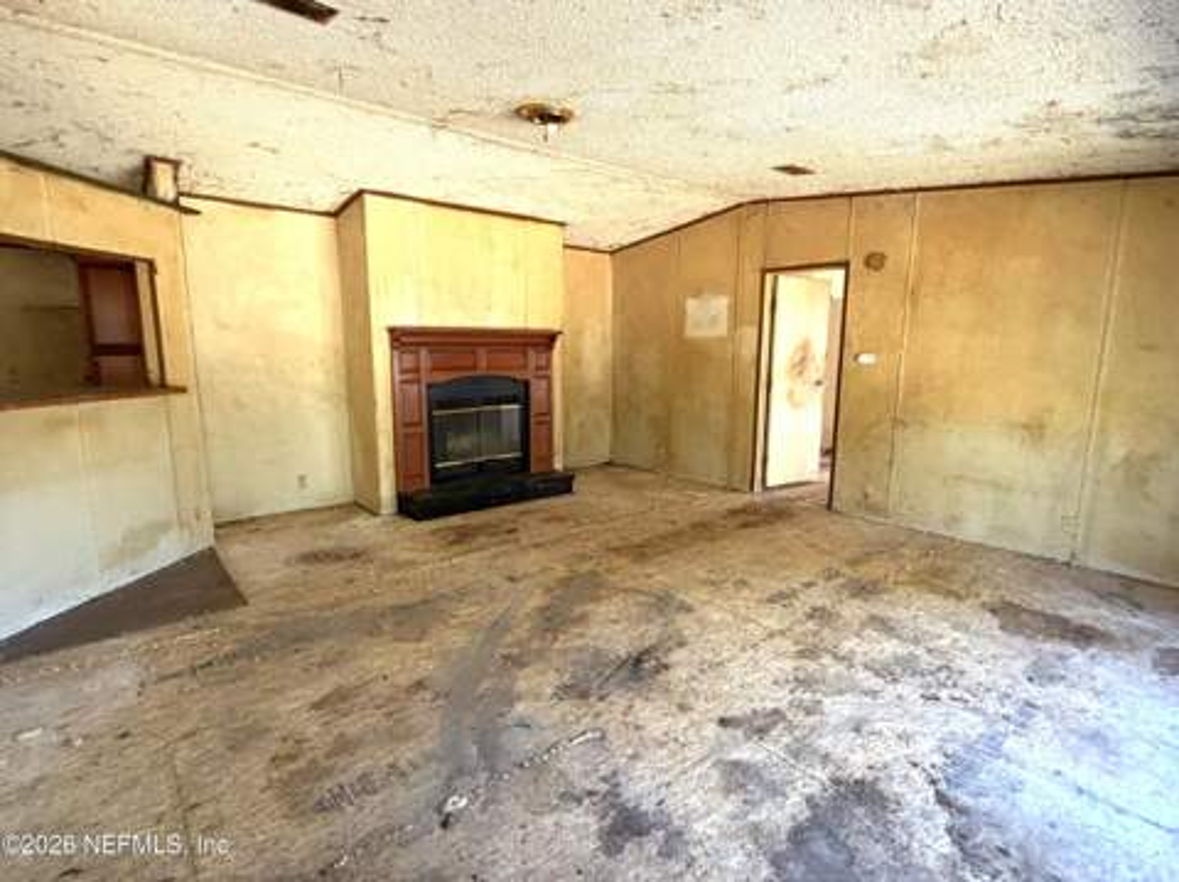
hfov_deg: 91.1
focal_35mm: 17
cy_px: 441
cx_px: 590
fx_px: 578
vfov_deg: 74.6
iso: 320
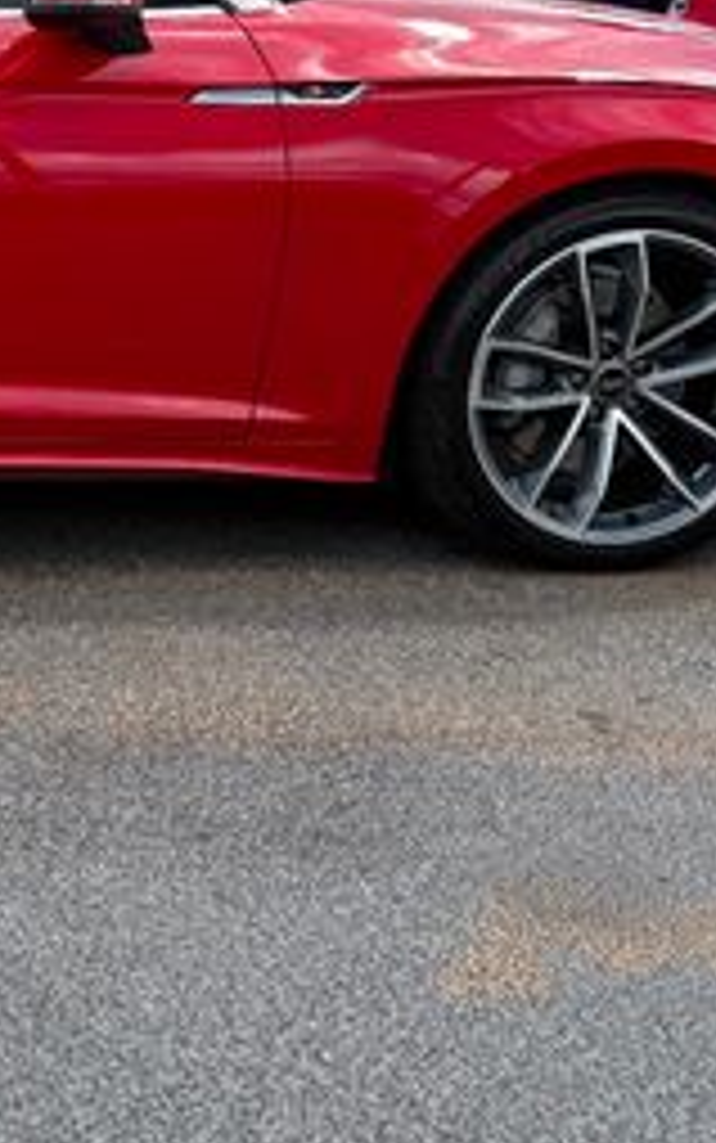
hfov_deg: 18.3
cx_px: -324
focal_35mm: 64
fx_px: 1996
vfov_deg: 31.7
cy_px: 374
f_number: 1.78
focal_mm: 6.76
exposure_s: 1/1770
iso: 100
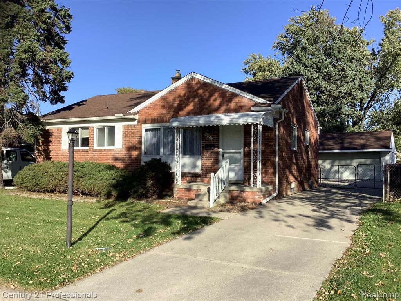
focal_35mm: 31
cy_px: 150
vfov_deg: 45.4
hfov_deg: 58.4
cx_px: 200
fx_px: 359
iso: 25
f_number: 2.4
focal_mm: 3.3
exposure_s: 1/1101
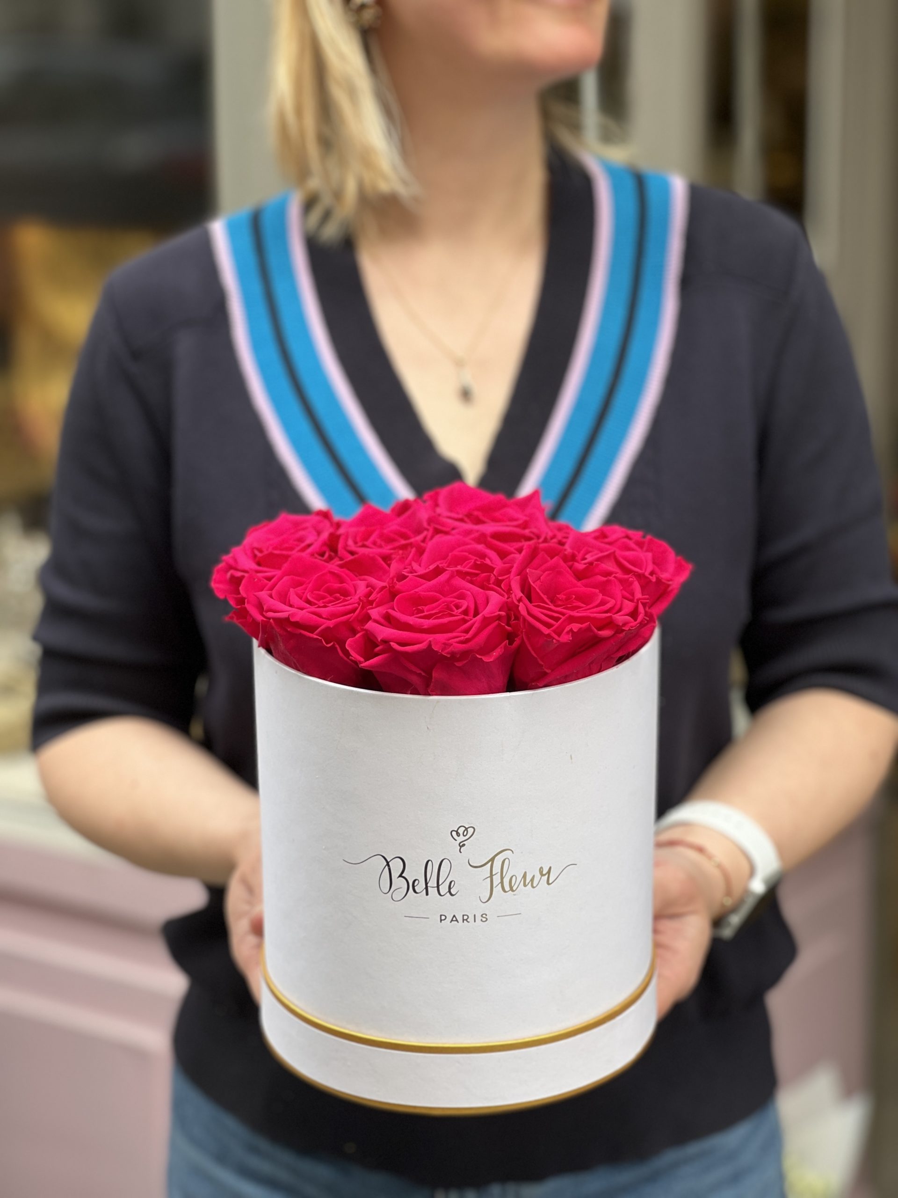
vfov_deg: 25.3
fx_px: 2663
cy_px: 599
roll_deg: +1.0
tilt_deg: -12.7
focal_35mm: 77
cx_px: 449
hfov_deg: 19.1
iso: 40
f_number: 2.8
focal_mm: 9
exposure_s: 1/121
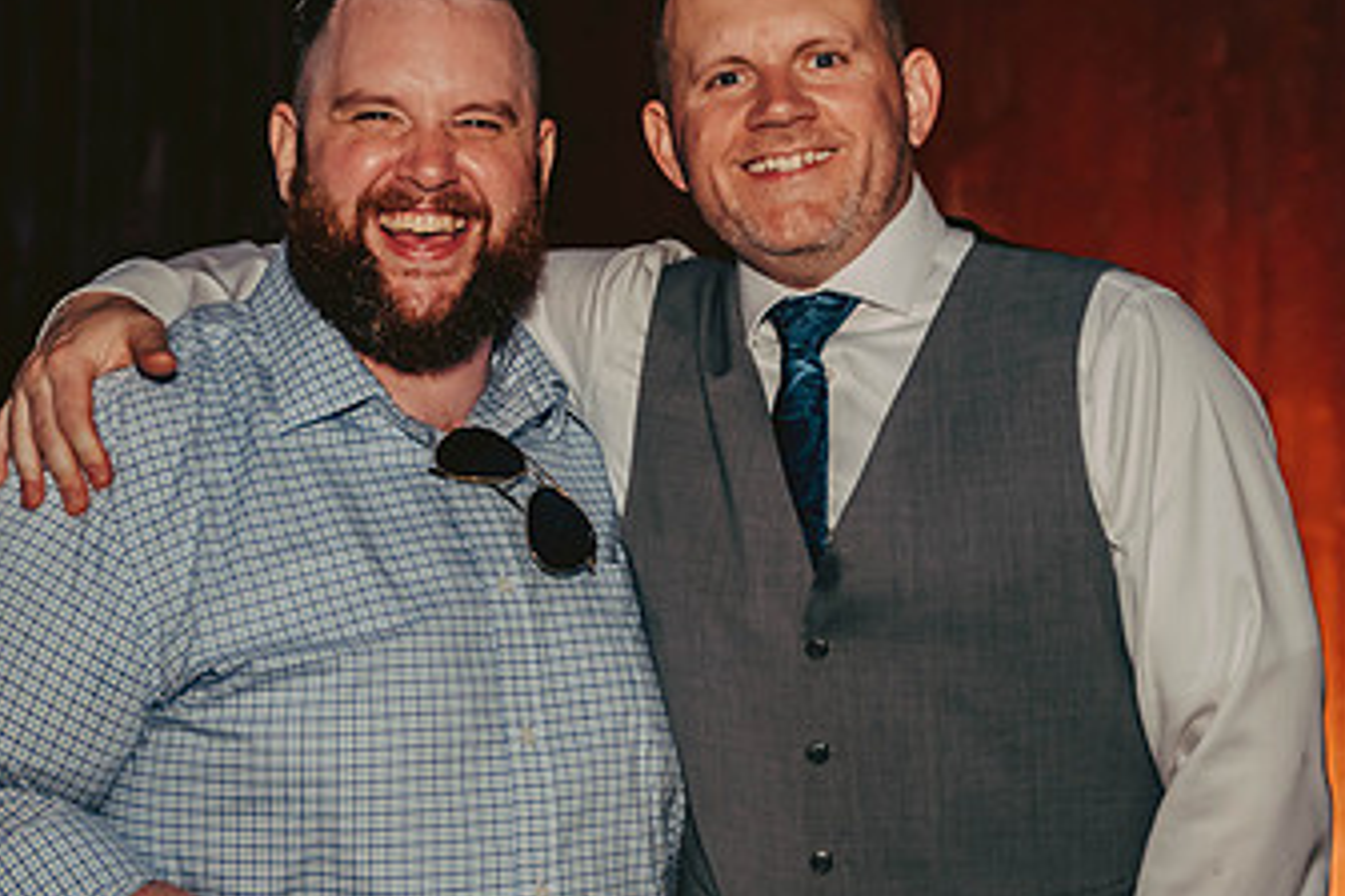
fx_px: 3549
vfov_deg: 14.4
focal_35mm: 95
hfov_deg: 21.5
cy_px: 406
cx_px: 612
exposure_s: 1/125
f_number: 2.8
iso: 1250
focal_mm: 55
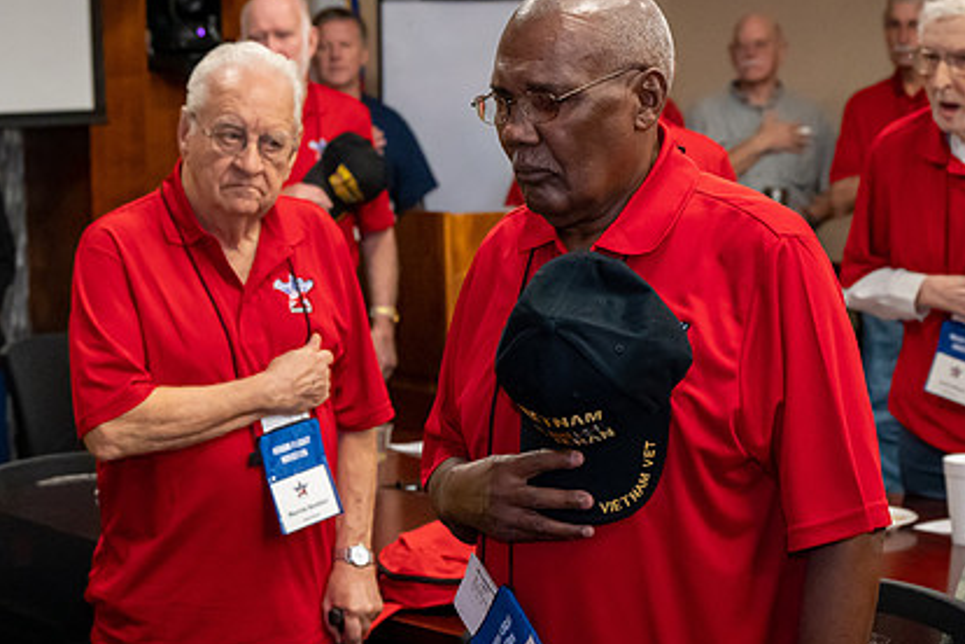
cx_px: 410
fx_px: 2627
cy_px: 343
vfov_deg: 14.0
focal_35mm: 98
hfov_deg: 20.8
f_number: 6
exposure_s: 1/160
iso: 12800
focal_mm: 70
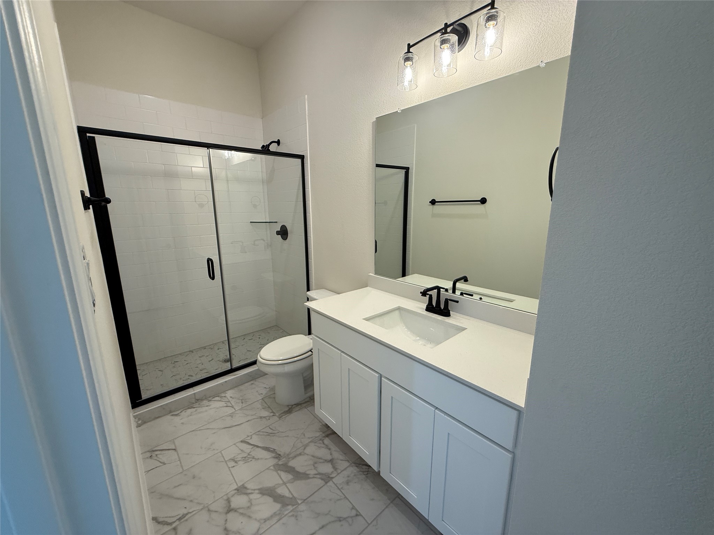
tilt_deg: -10.8
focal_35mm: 14
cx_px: 357
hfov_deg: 102.1
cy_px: 268
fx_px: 289
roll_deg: -0.2
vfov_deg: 85.7
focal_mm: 2.22
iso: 125
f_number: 2.2
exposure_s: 1/120
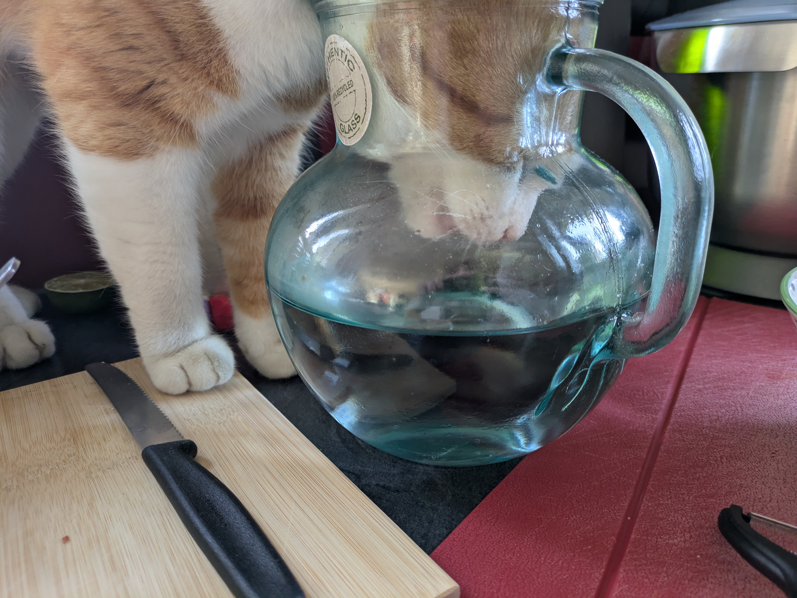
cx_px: 398
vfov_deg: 54.9
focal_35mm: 25
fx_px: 576
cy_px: 299
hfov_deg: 69.4
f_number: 1.89
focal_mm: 5.43
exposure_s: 1/100
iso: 233
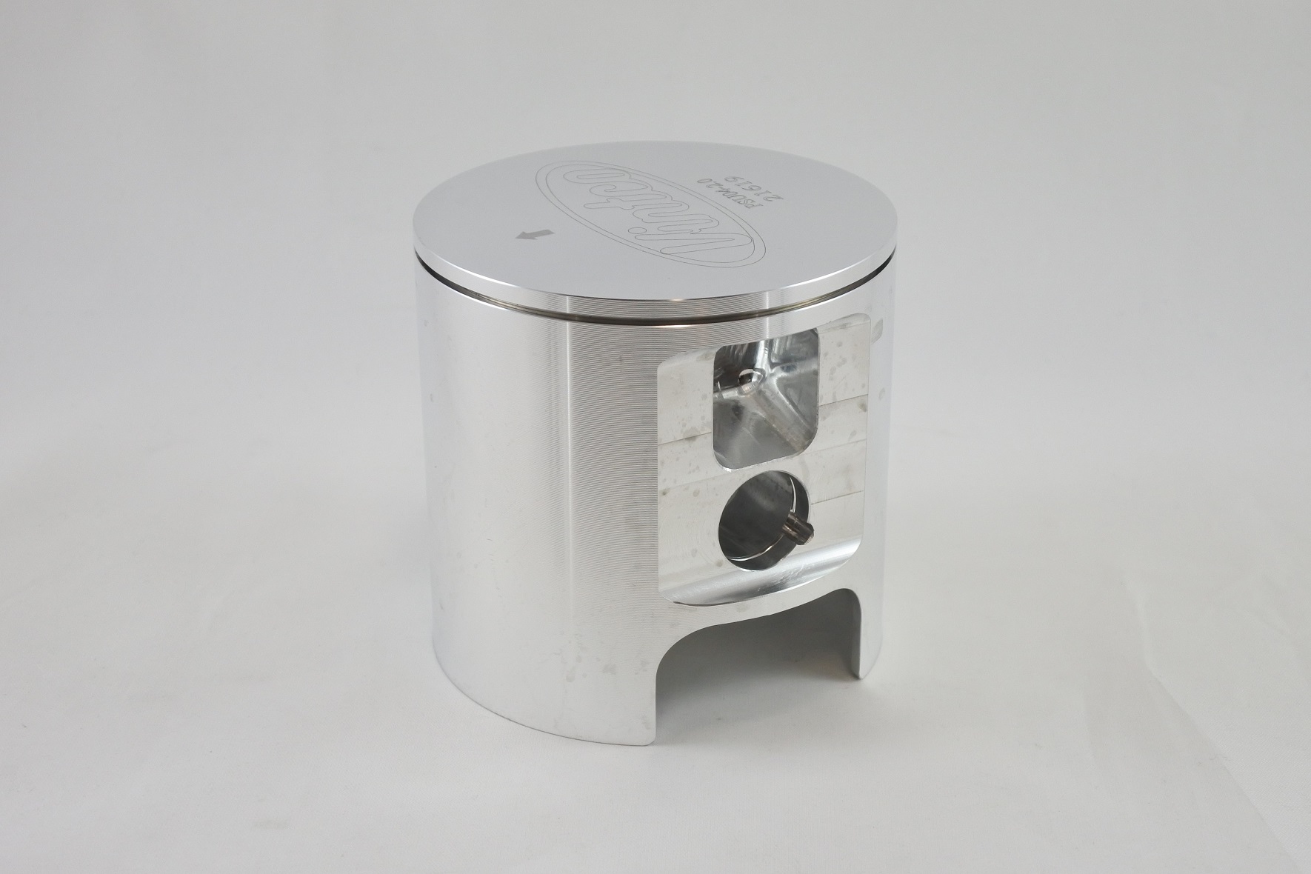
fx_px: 1784
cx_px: 656
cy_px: 437
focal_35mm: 49
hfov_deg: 40.3
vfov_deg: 27.5
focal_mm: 18.4
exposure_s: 1/200
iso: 400
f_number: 4.5
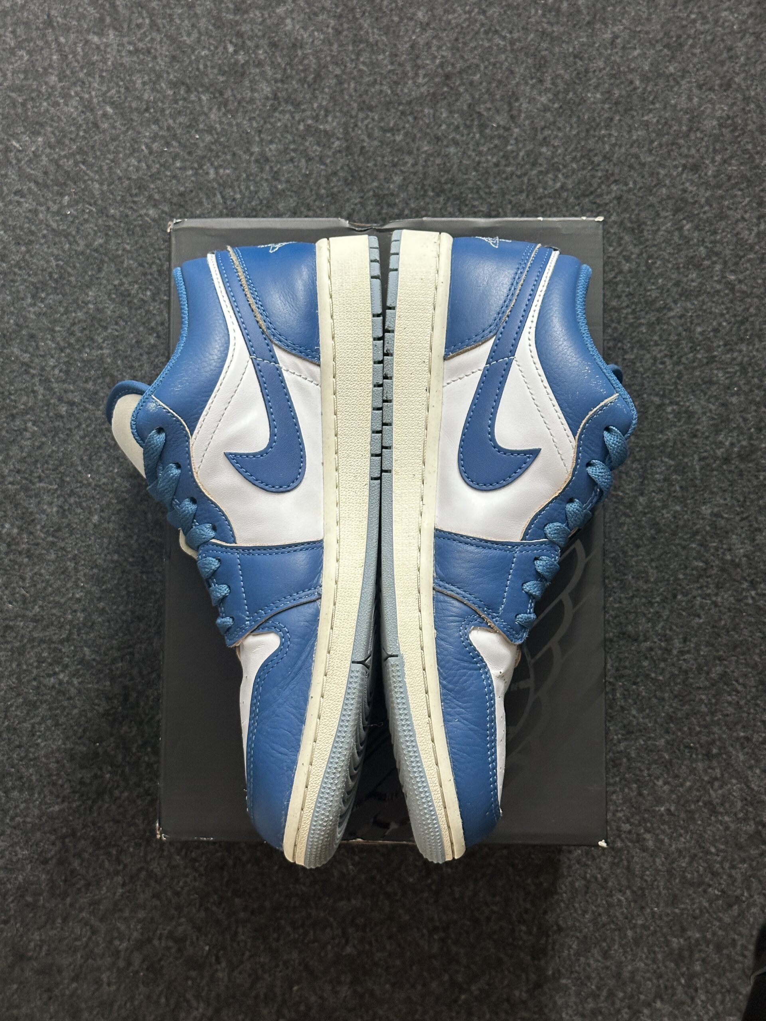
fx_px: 1416
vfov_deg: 39.7
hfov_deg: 30.3
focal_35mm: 48
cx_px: 383
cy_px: 510
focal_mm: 6.86
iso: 200
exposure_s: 1/36
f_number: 1.78
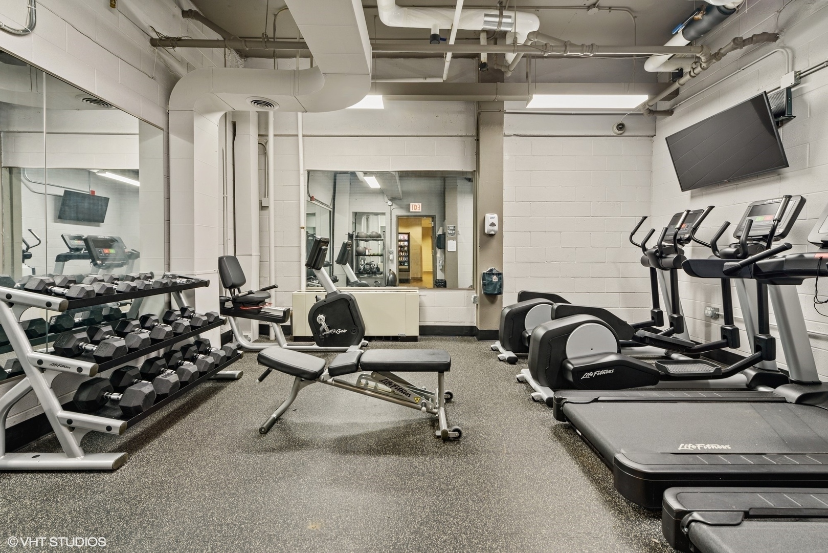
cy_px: 276
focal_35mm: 15
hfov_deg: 100.4
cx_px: 414
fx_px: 345
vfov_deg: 77.3
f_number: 8
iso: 100
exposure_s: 1
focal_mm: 15
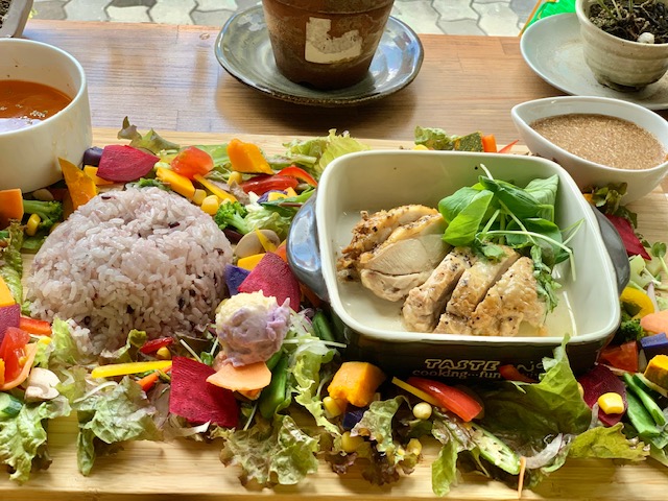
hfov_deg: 36.8
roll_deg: -5.7
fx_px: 1003
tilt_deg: -40.1
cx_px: 334
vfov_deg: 28.0
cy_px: 250
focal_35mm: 52
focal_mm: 6
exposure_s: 1/122
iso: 80
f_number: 2.4
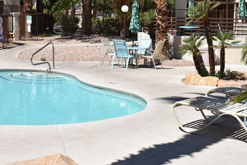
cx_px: 102
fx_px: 412
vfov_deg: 22.5
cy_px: 52
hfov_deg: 33.3
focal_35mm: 60
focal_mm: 26
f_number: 11
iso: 200
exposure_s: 1/500
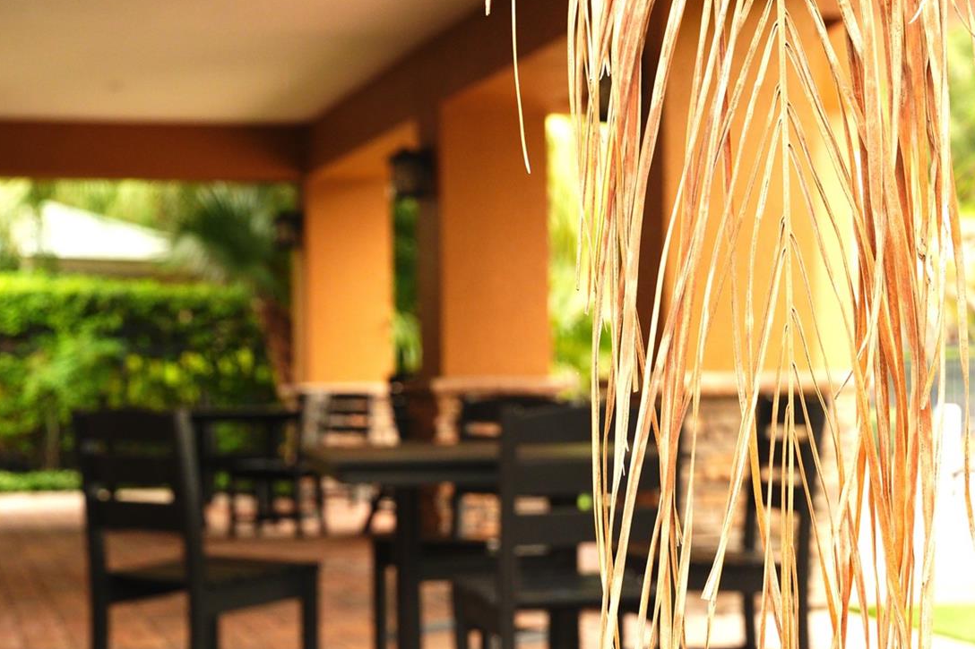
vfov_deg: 18.1
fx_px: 2031
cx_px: 453
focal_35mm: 75
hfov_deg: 27.0
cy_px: 428
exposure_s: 1/80
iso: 2500
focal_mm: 51
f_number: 8
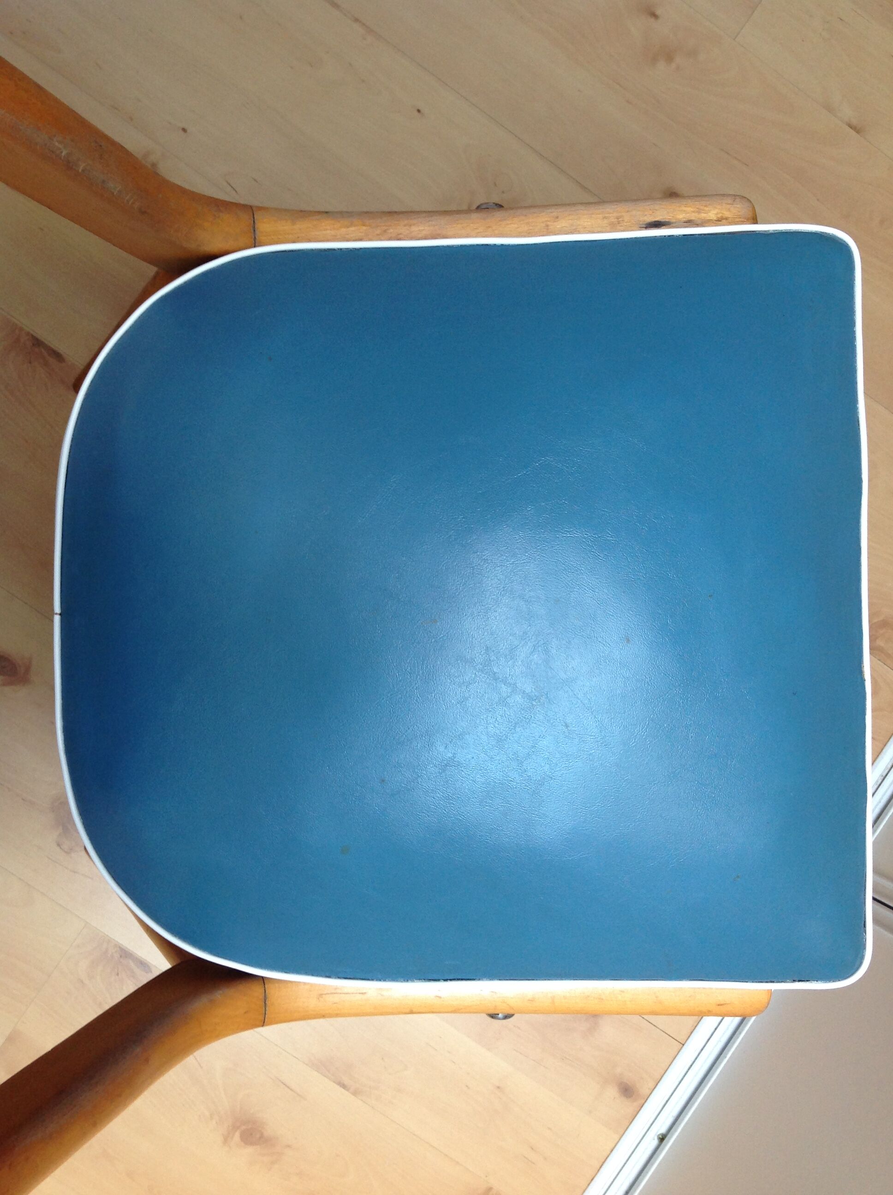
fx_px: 1207
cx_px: 446
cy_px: 598
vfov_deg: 52.7
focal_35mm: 35
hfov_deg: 40.6
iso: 80
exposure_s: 1/15
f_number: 2.4
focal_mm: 4.28
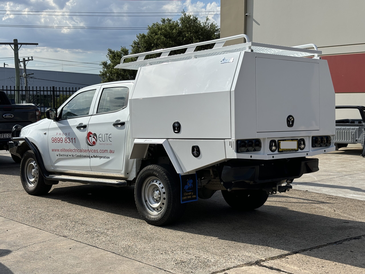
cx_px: 182
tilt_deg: -3.0
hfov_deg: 36.8
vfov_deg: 28.0
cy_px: 137
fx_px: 548
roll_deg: +0.1
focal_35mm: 52
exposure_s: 1/3413
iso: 40
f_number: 1.6
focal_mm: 5.96
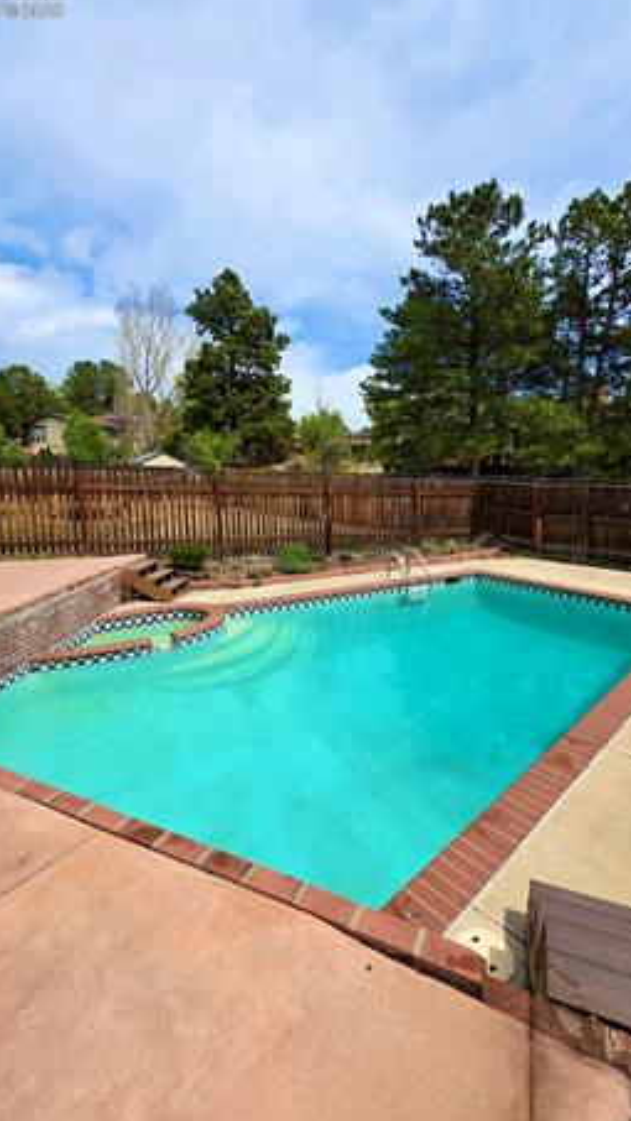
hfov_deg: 70.4
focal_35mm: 15
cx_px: 341
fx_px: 446
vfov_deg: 102.9
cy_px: 535
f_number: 1.9
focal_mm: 2.2
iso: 40
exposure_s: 1/3333
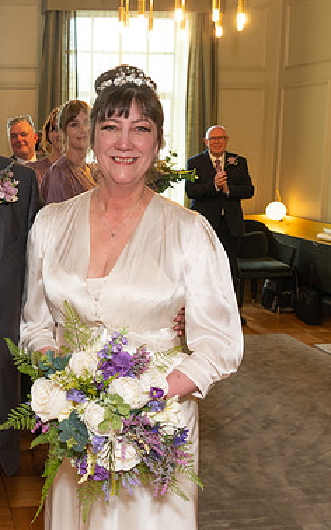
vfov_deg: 41.8
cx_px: -17
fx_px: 693
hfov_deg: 25.2
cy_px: 250
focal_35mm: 48
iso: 400
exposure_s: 1/60
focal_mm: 24
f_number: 5.6
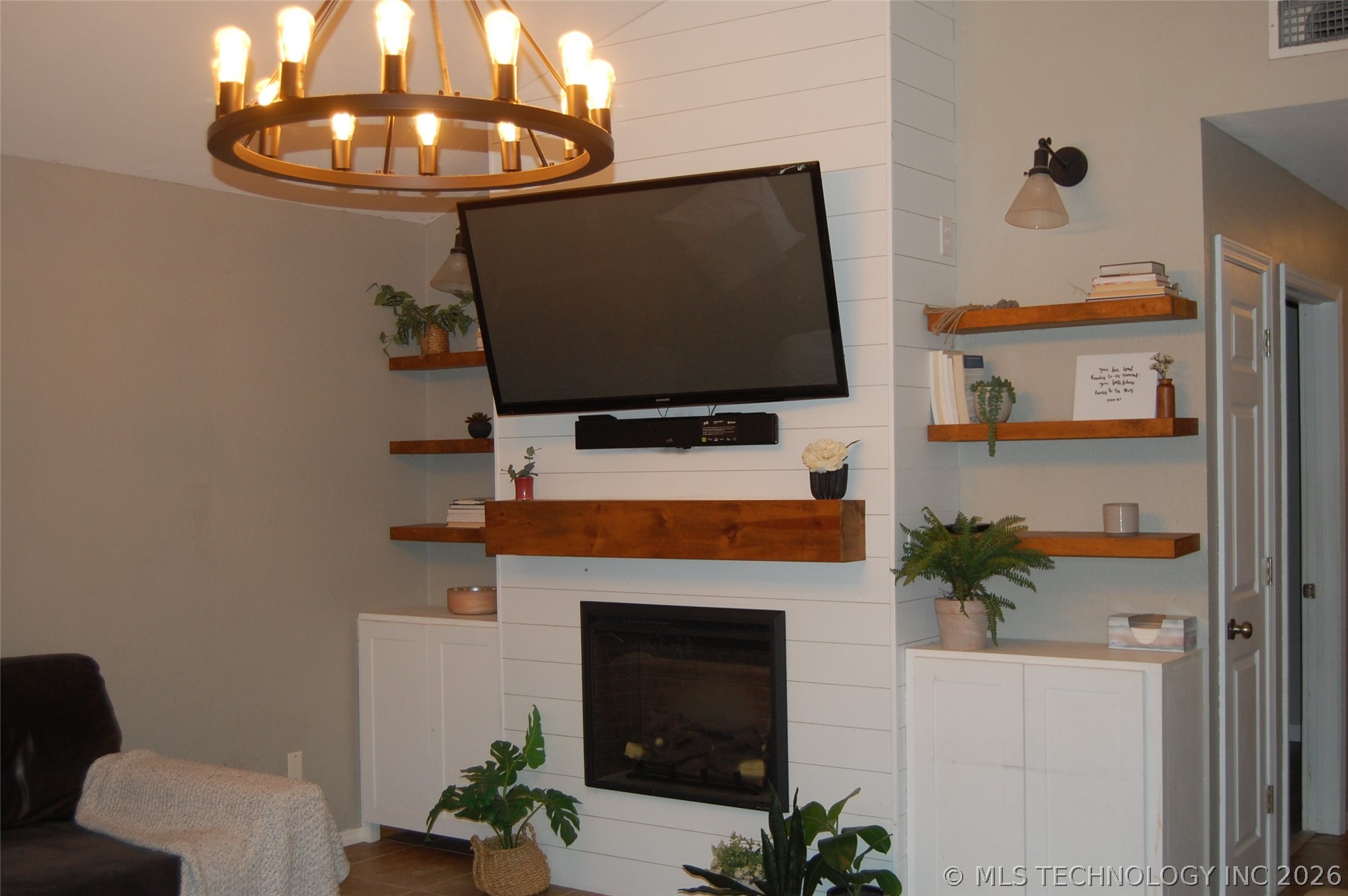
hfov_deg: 49.6
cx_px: 674
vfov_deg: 34.1
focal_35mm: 39
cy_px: 448
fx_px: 1459
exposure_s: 1/60
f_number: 4.2
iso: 400
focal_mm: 26
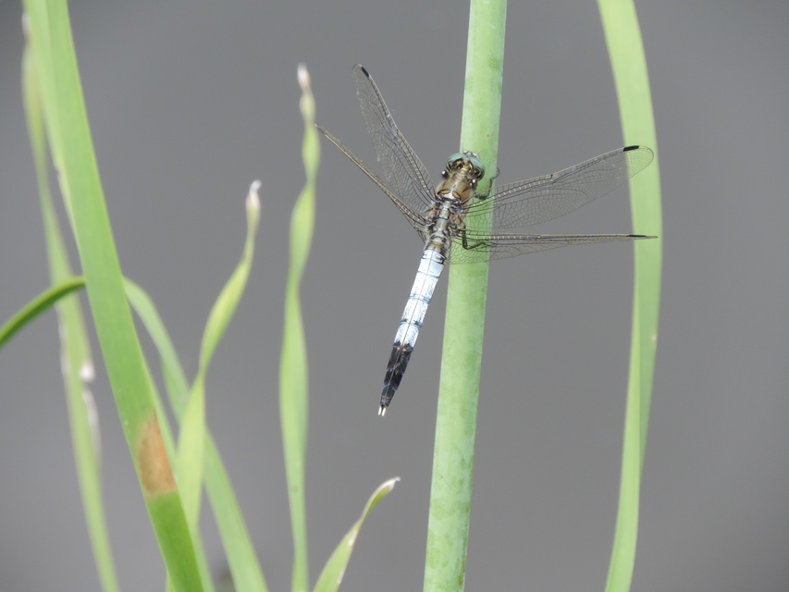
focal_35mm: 470
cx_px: 394
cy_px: 296
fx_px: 10714
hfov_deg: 4.2
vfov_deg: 3.2
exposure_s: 1/250
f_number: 4.9
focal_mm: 83.8
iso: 360
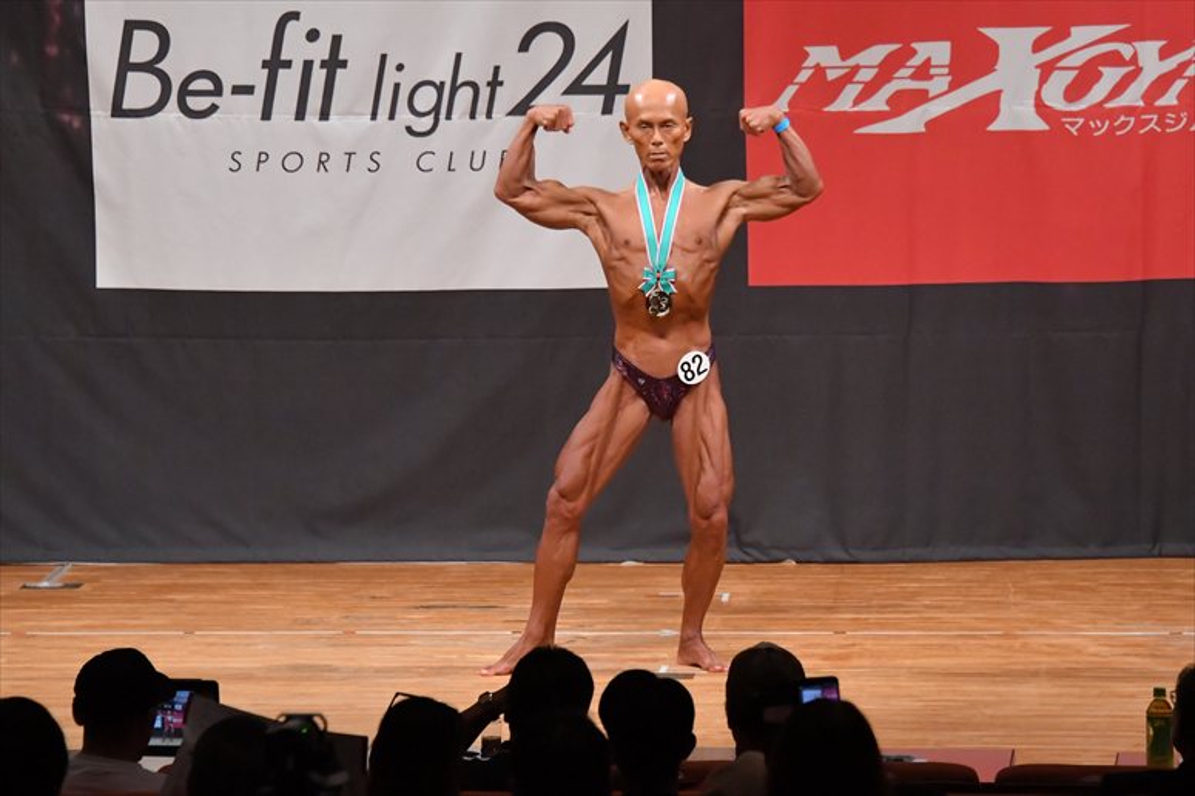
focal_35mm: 225
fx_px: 7465
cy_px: 398
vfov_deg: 6.1
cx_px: 598
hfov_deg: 9.2
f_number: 5.6
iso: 7200
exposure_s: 1/400
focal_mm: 150
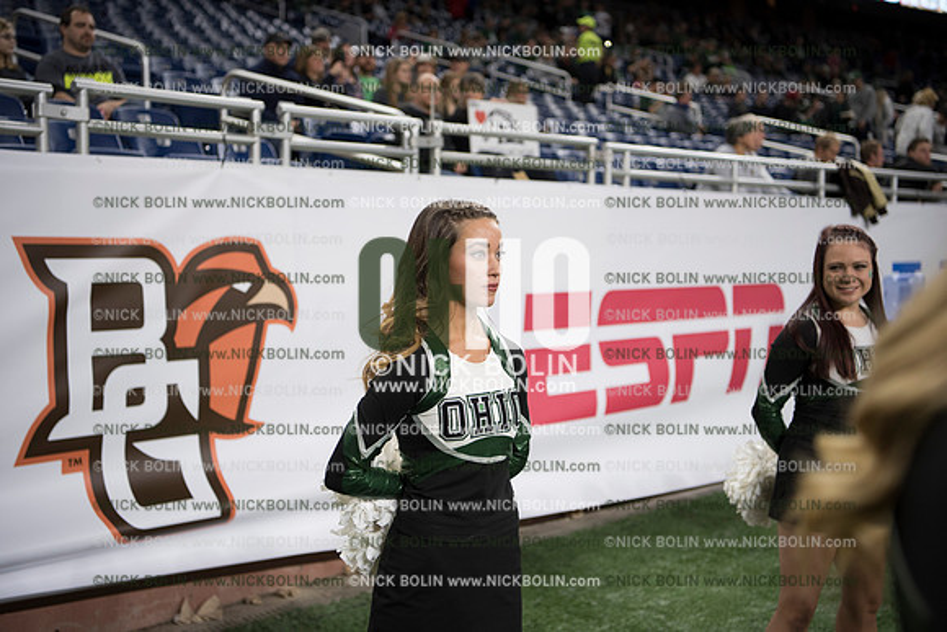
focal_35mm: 50
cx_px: 474
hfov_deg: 39.6
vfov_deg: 27.0
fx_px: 1316
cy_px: 316
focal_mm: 50
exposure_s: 1/800
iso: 1250
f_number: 2.8
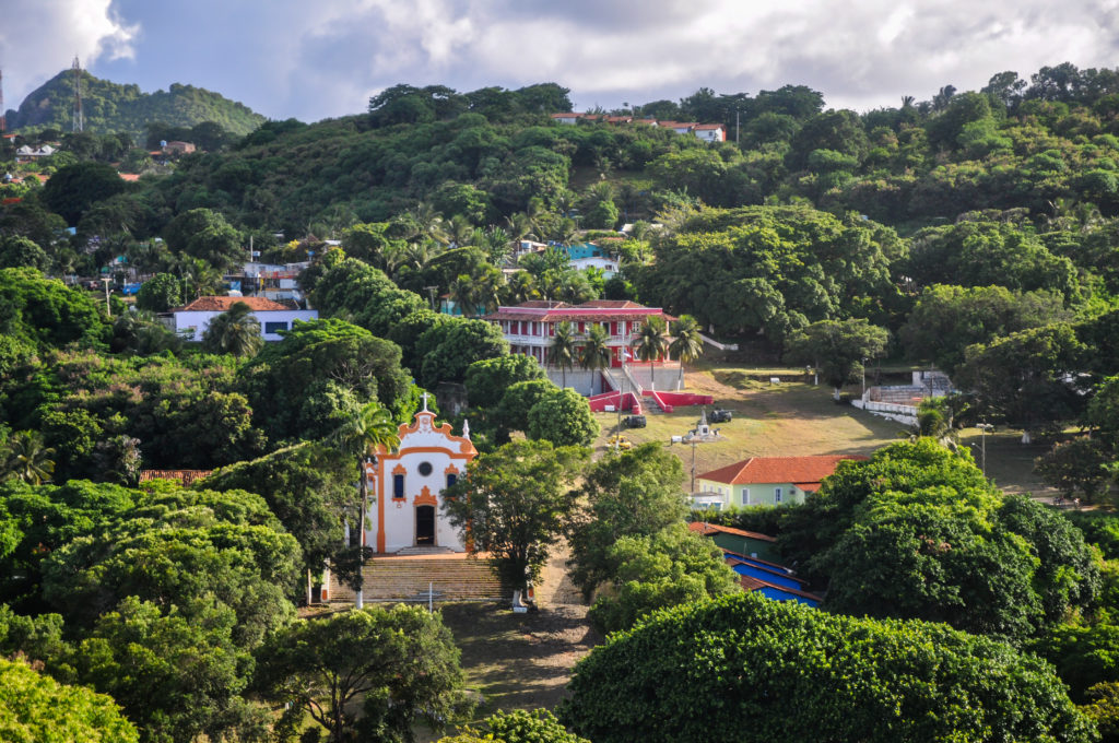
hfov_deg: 23.4
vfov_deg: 15.7
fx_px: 2701
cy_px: 372
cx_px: 560
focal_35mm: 87
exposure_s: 1/250
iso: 400
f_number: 5
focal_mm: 58
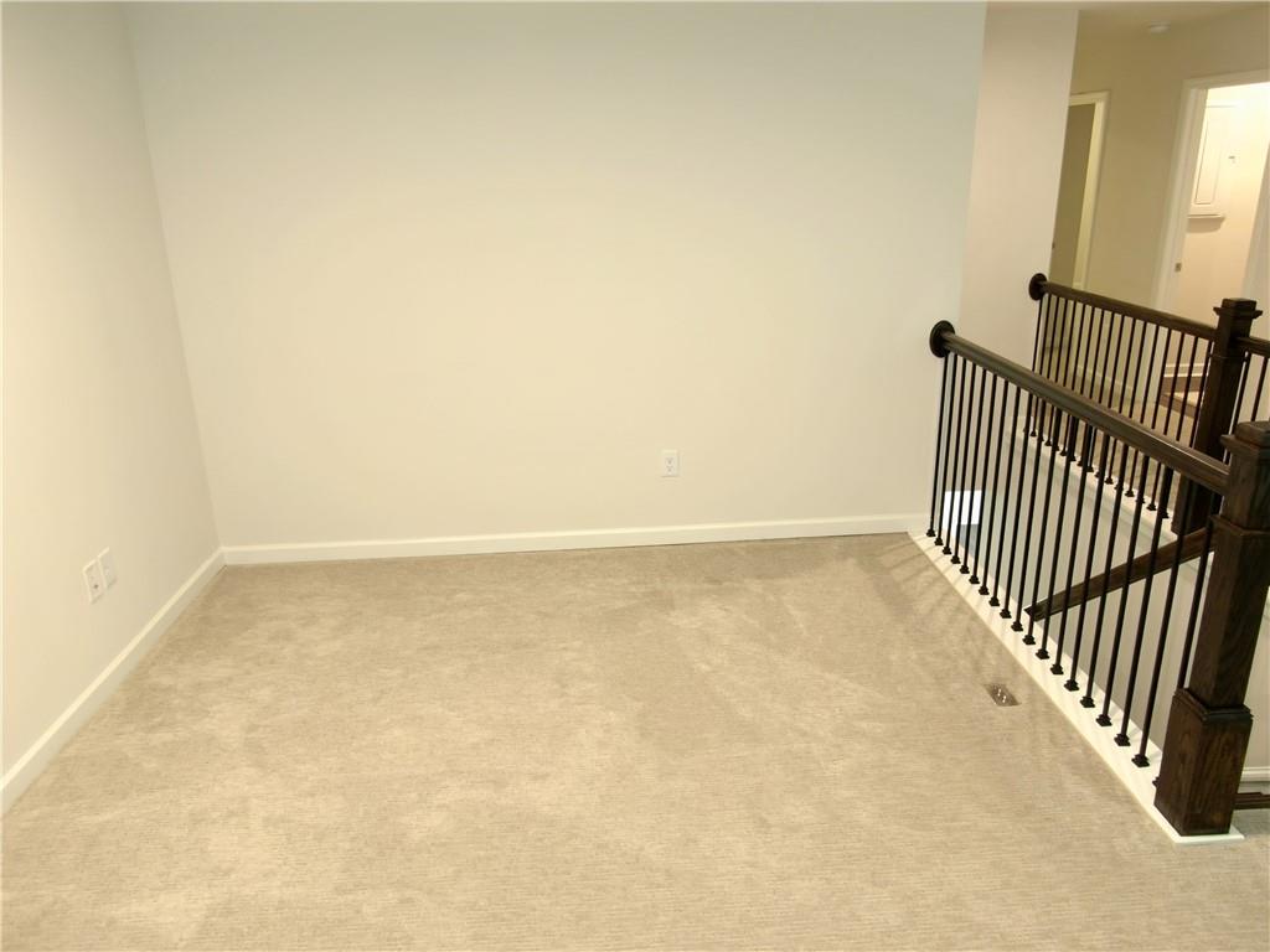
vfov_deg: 56.8
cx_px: 635
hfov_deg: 71.6
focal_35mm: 24
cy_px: 476
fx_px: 881
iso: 320
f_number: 2.8
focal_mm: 4.39
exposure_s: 1/15
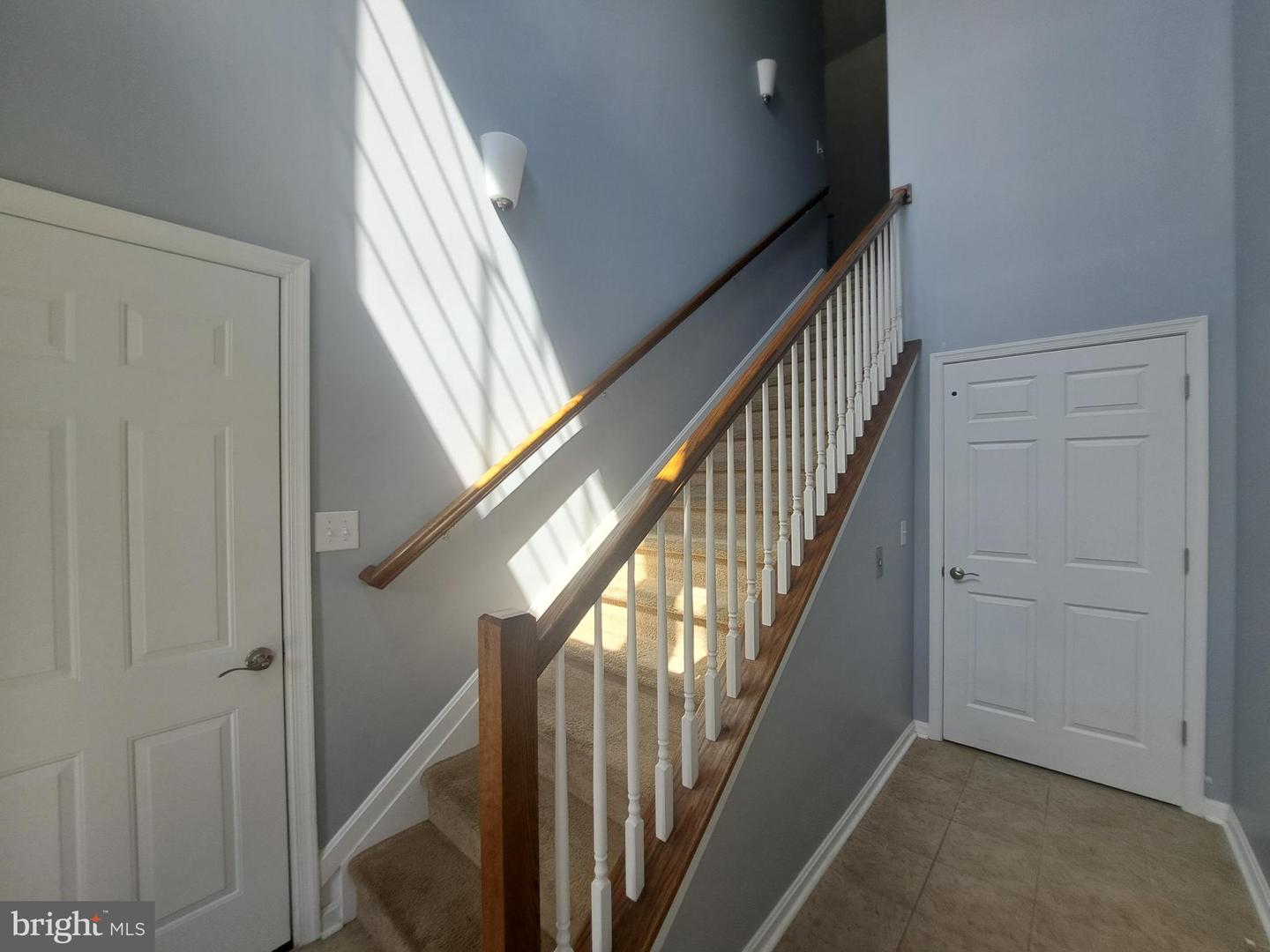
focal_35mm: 13
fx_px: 477
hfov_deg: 106.2
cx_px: 635
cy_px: 476
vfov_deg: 89.9
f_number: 2.2
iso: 50
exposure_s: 1/120
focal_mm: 1.74
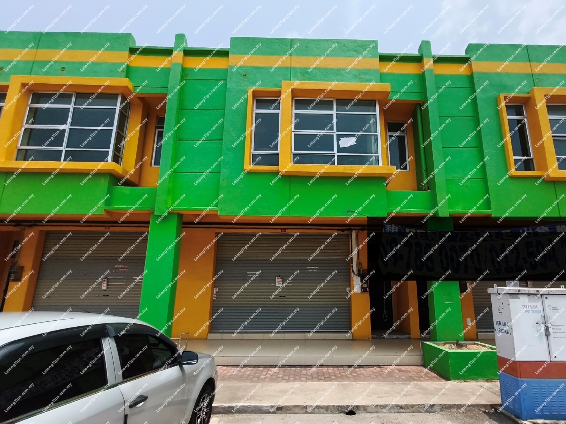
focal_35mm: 15
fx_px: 245
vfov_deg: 81.8
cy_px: 212
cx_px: 283
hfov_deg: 98.2
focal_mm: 1.67
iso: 50
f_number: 2.2
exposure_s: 1/4014
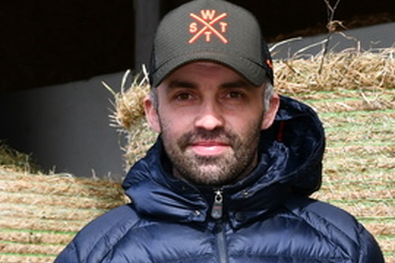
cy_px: 300
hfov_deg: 10.3
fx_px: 2194
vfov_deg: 6.8
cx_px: 202
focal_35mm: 200
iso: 100
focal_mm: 30
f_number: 8
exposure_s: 1/250
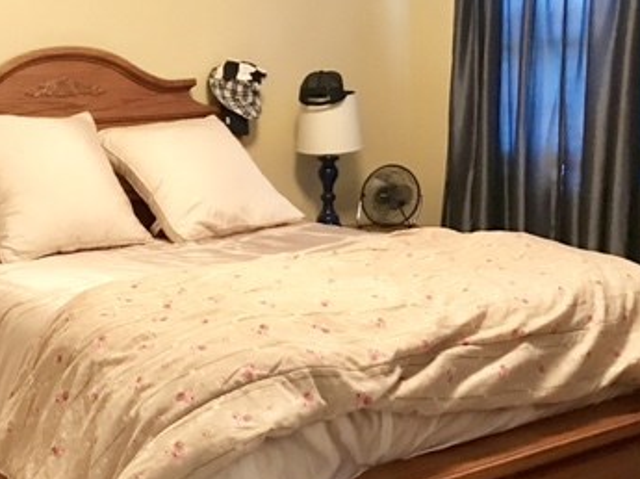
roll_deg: +3.4
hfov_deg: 35.8
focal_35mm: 52
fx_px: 960
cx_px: 143
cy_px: 293
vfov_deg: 27.9
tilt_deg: -12.4
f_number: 1.8
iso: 100
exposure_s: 1/13
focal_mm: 3.99
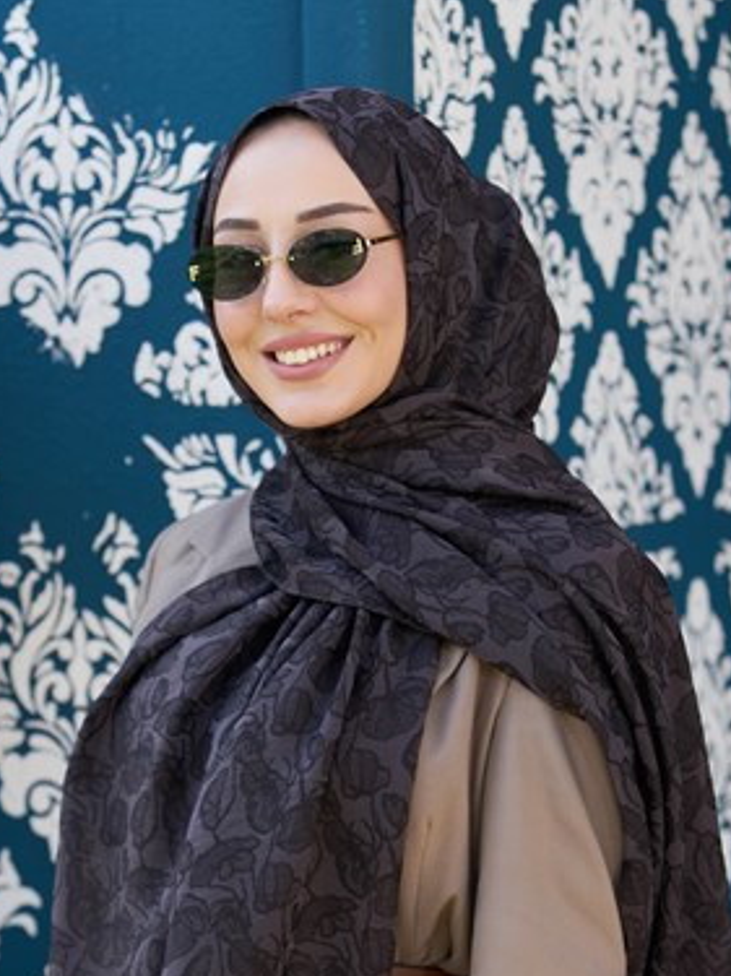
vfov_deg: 16.5
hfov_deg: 12.4
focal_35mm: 119
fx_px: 3353
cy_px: 593
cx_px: 364
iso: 200
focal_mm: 100
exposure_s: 1/200
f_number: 4.5
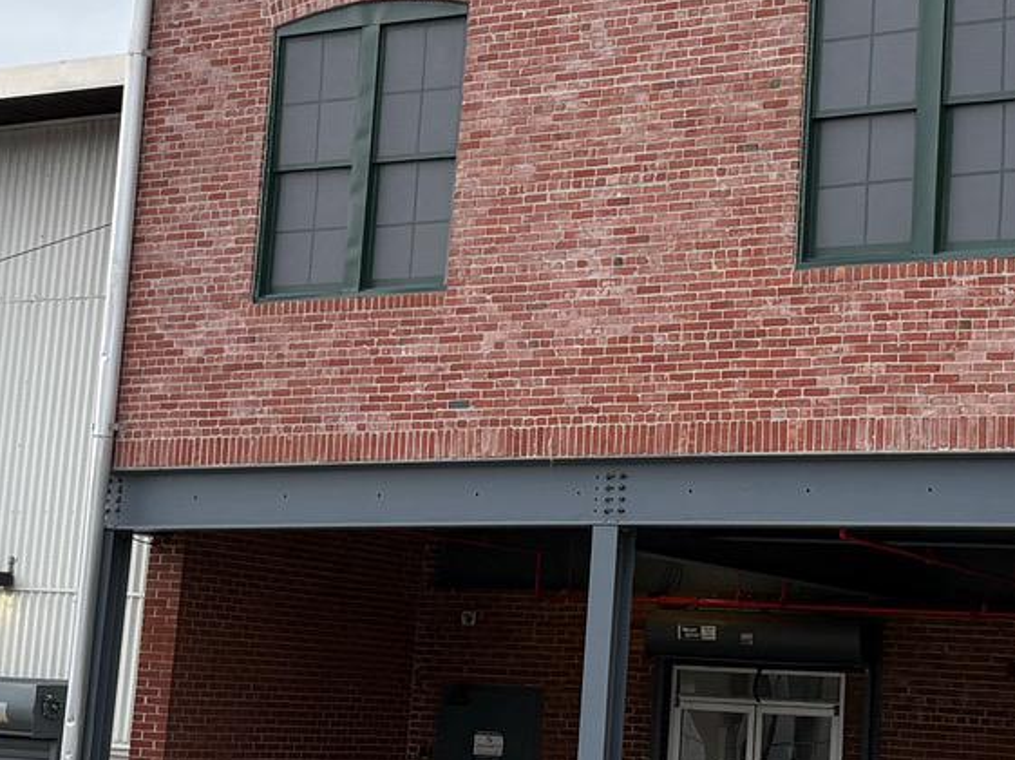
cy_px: 163
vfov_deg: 15.5
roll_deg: -3.2
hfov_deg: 20.6
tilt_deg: +12.0
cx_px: 695
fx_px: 2784
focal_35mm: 95
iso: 50
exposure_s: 1/708
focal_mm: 5.96
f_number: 1.6
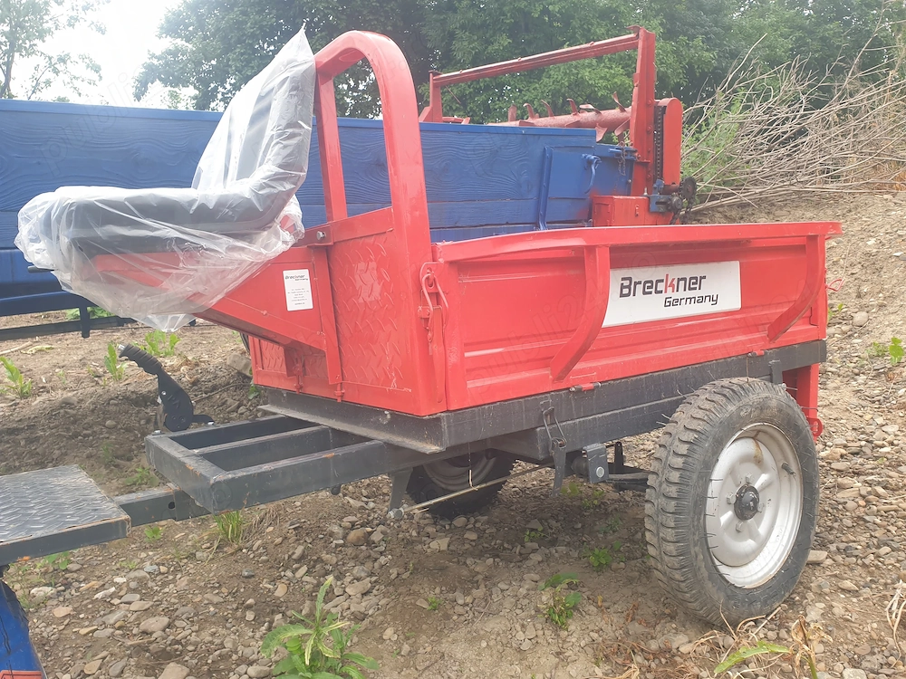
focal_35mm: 26
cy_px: 340
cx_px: 453
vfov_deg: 53.1
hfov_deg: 67.3
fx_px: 680
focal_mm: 4.3
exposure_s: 1/200
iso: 50
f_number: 2.4
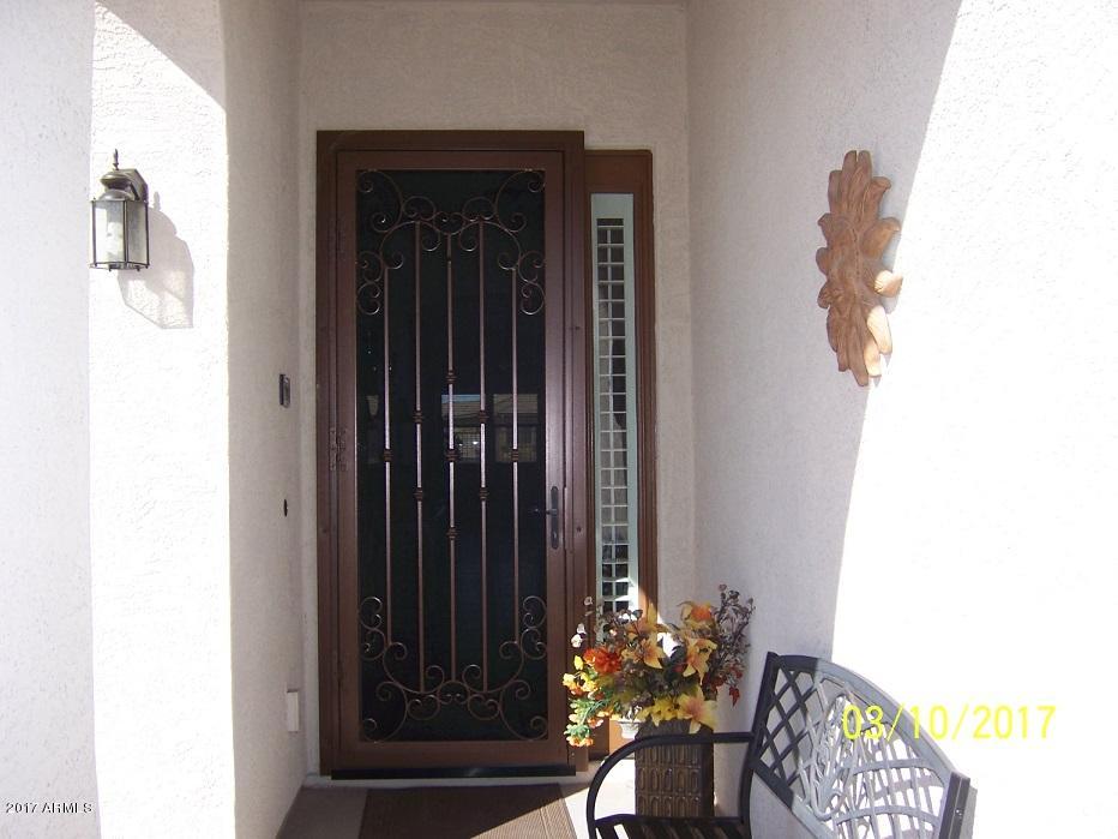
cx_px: 559
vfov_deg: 39.7
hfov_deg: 51.4
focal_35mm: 36
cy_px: 420
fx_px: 1163
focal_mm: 6.2
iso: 80
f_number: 2.8
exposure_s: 1/800
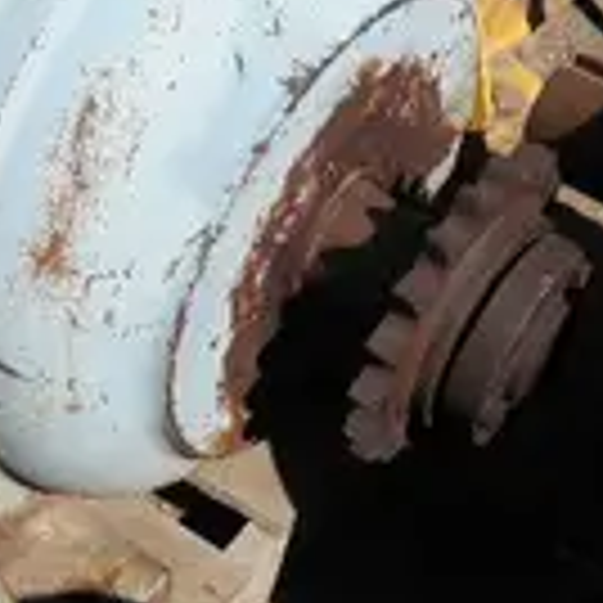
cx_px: 234
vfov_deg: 23.3
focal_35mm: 74
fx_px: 1458
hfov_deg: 23.3
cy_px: 243
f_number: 8.5
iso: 64
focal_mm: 5
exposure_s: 1/200
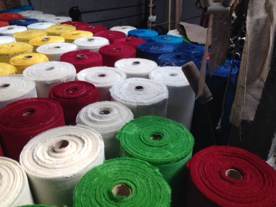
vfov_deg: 40.7
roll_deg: -2.1
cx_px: 138
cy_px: 104
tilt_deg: -31.2
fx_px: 279
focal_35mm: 35
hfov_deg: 52.6
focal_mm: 4.28
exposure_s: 1/40
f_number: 2.4
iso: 50
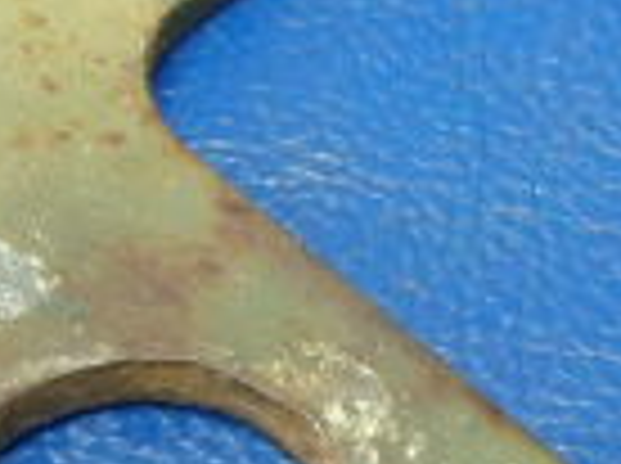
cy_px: 414
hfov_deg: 15.1
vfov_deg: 11.3
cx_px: 450
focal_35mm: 130
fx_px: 2328
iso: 800
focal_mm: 5
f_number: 3.9
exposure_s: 1/40
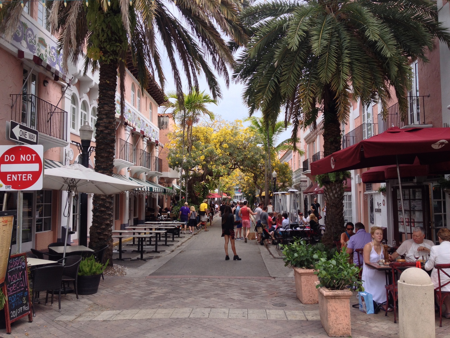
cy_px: 169
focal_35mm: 35
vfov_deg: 40.7
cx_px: 225
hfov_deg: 52.6
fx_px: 455
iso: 50
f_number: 2.4
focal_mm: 4.28
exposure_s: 1/717
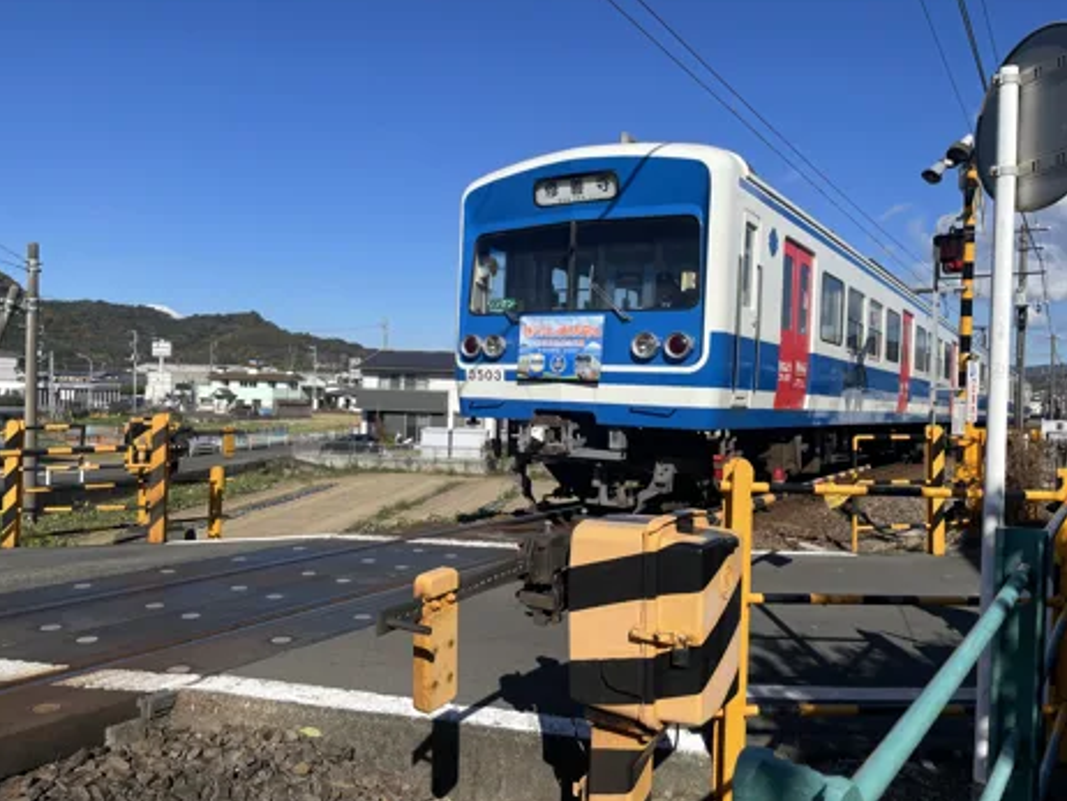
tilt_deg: +0.2
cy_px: 399
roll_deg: -1.5
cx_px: 515
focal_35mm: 27
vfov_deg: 51.4
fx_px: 833
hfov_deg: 65.3
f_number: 1.6
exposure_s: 1/4651
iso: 32
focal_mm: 4.2
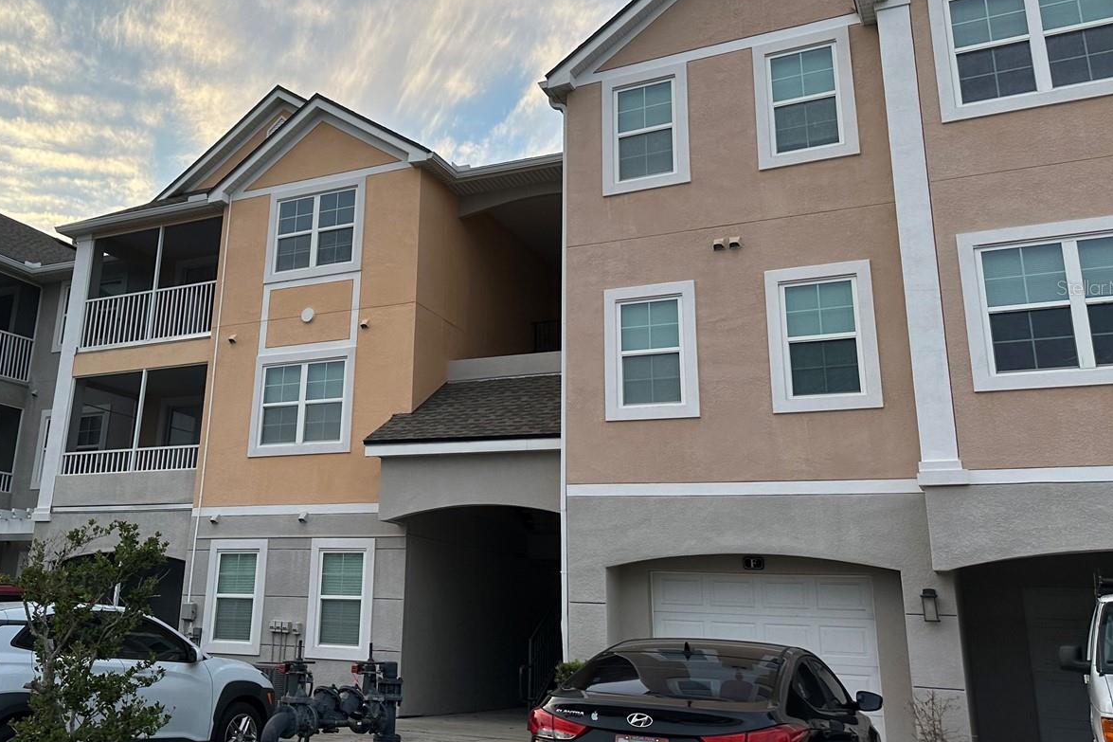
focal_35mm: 34
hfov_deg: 54.9
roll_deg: -3.2
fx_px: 1051
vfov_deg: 38.7
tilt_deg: +17.7
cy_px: 287
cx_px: 388
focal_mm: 6.86
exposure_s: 1/437
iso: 80
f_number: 1.78
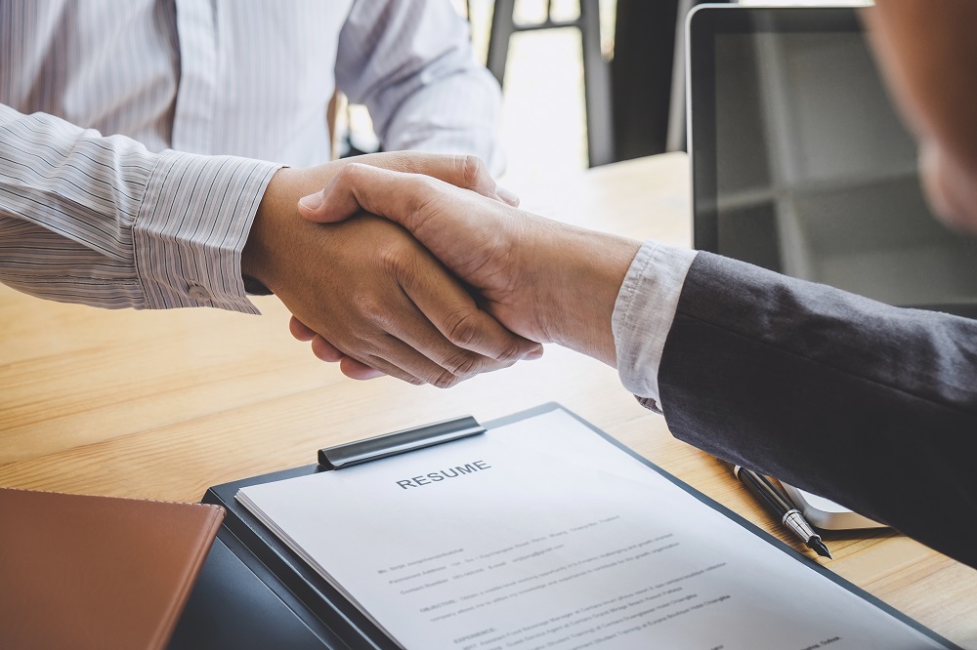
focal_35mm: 54
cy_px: 325
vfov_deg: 25.0
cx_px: 488
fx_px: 1465
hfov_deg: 36.9
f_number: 3.6
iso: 200
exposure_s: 1/80
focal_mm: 35.8
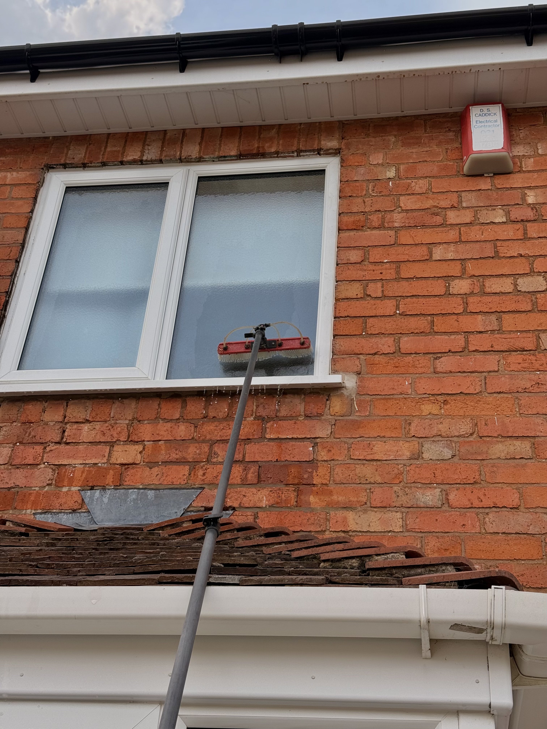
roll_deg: -5.1
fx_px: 1011
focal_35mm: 48
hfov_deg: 30.3
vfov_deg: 39.7
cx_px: 274
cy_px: 364
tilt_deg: +36.5
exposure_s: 1/1429
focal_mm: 6.76
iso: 80
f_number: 1.78
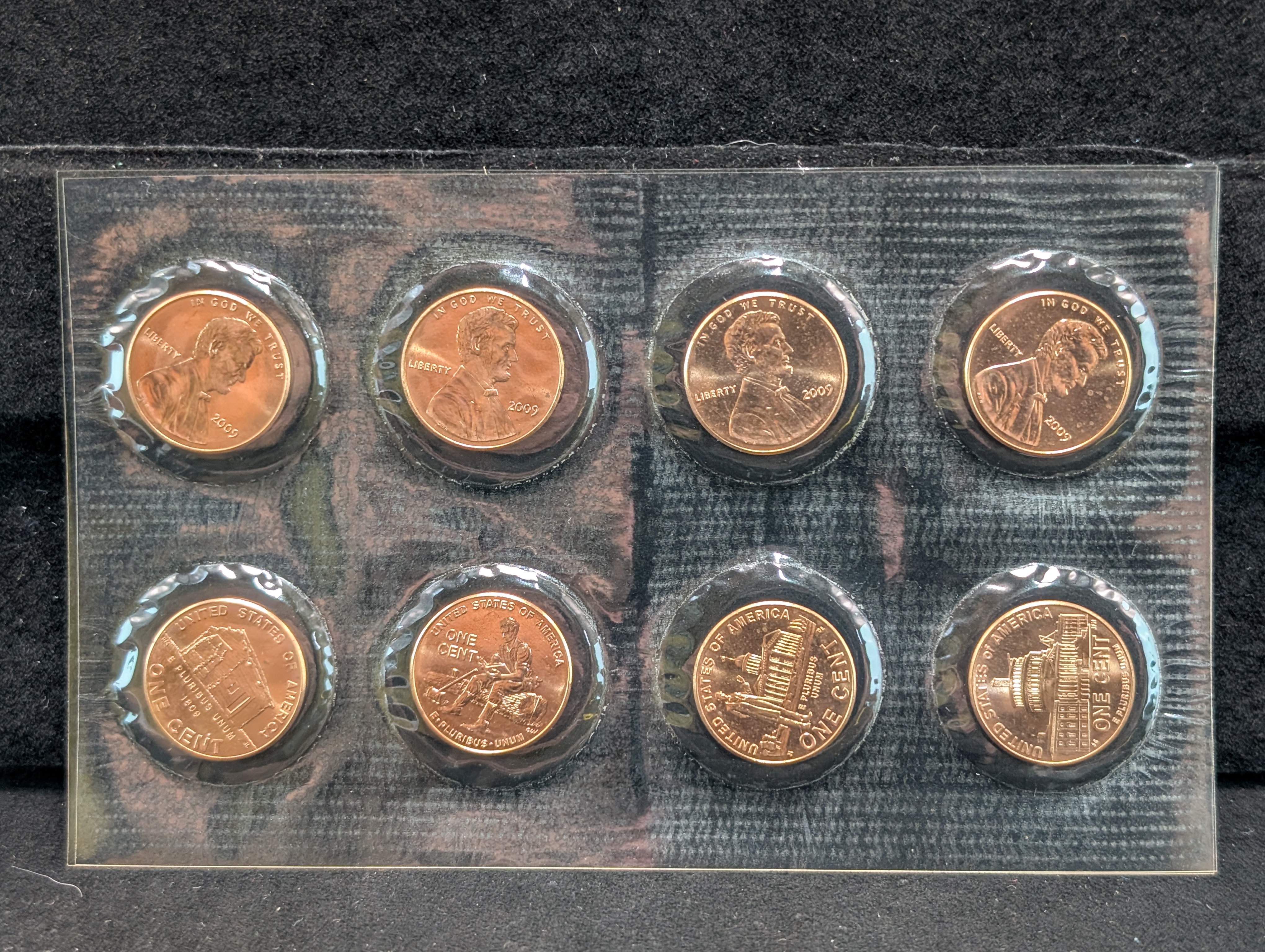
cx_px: 632
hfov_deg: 38.9
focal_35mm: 49
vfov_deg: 29.7
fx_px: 1793
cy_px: 476
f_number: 1.68
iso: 188
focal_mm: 6.9
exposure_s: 1/23.3
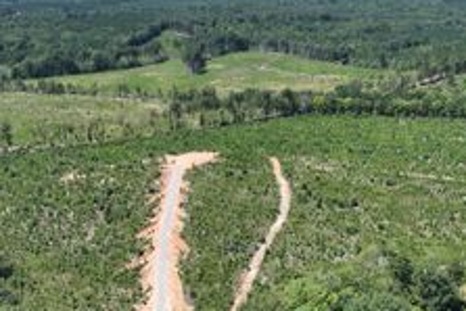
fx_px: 622
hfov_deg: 41.1
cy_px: 196
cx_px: 242
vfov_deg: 28.0
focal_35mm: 48
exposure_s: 1/2000
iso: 110
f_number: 3.2
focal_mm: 12.29
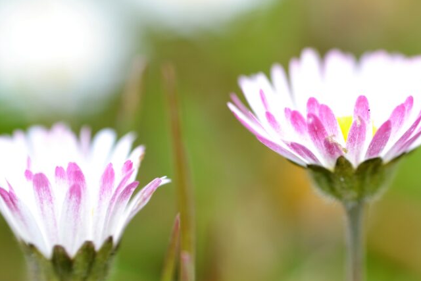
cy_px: 198
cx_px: 241
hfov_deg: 17.1
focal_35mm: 120
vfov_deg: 11.4
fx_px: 1404
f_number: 4
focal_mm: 50
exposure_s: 1/400
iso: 200
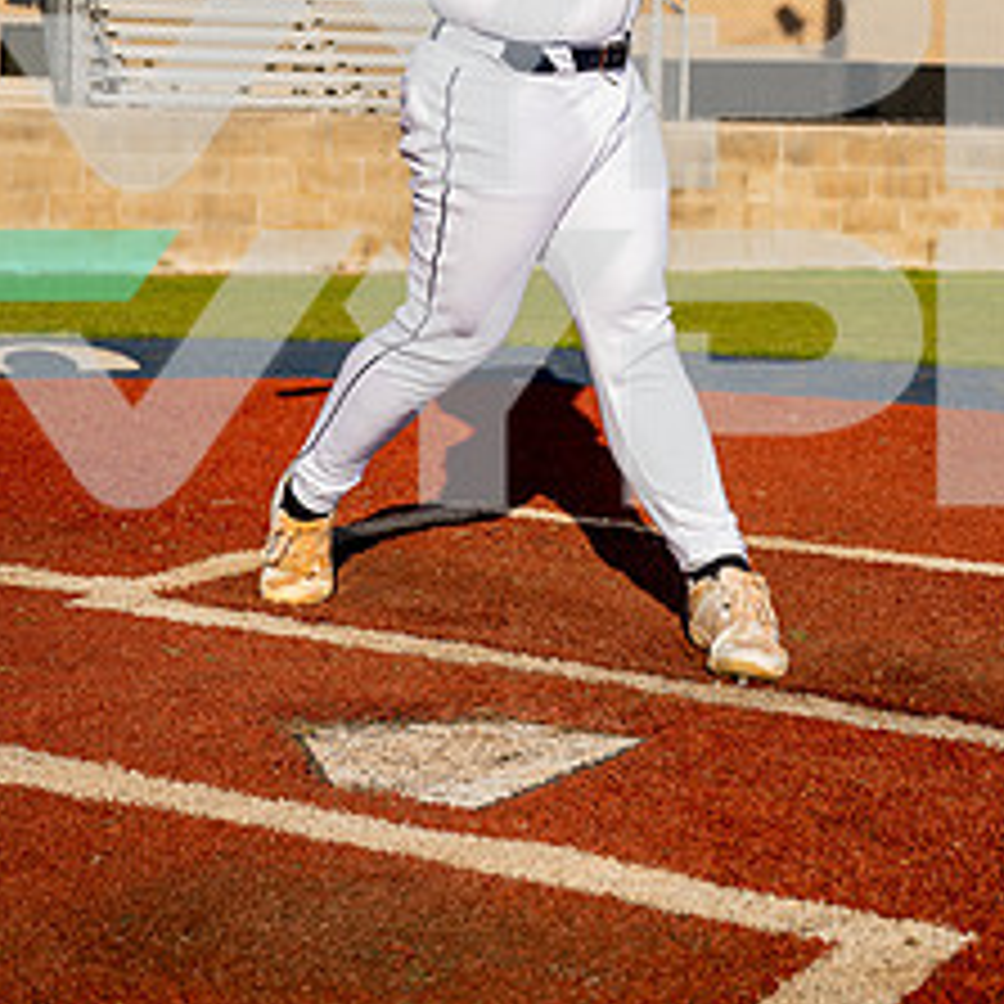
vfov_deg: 21.8
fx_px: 2527
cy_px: 54
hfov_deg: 22.5
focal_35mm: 77
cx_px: 581
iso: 100
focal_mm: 45
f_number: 4
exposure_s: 1/1250
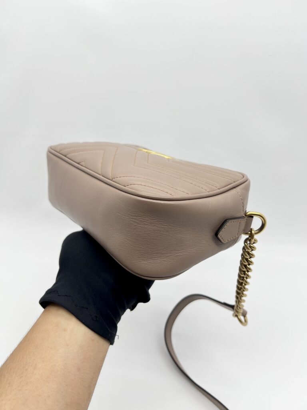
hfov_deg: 53.1
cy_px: 205
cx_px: 154
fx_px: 307
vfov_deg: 67.3
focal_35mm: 26
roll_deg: +0.9
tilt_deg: -27.7
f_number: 1.5
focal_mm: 5.7
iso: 32
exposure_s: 1/105
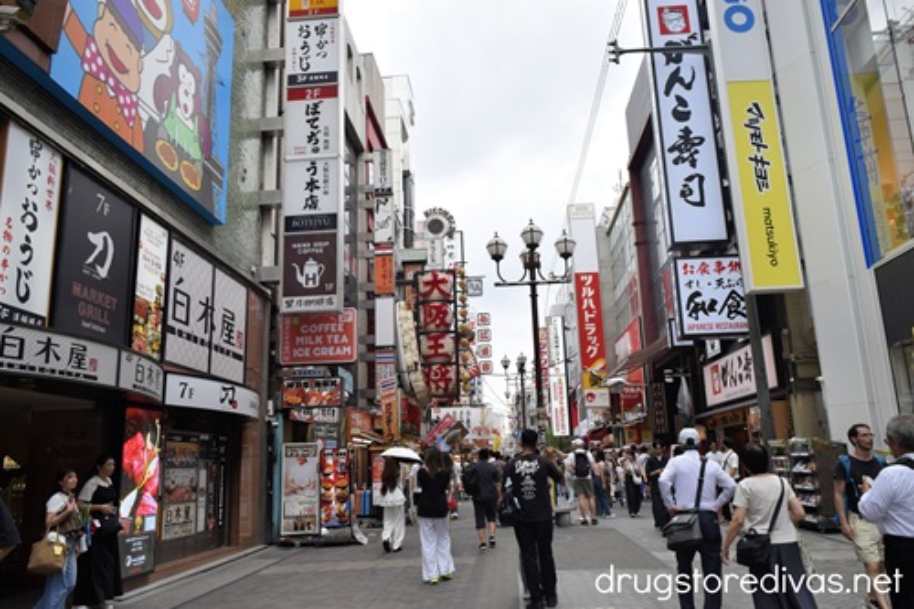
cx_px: 457
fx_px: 685
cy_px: 304
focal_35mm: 27
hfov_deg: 67.4
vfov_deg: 47.9
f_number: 8
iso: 200
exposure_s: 1/250
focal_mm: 18
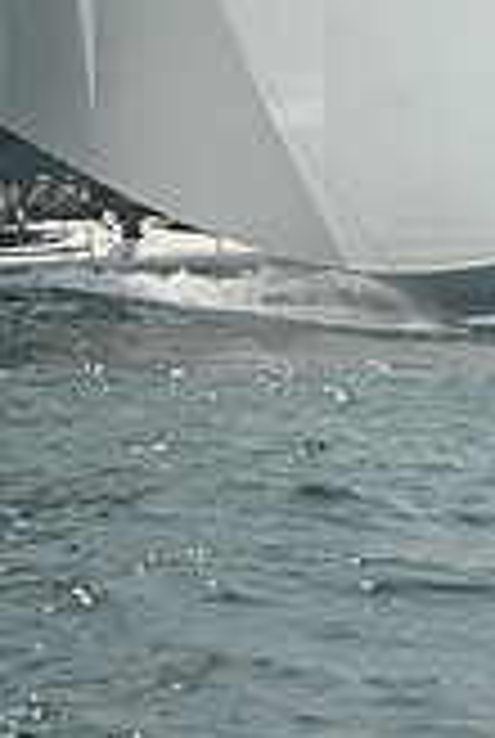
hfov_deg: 5.6
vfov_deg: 8.1
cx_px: 331
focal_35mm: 247
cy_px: -495
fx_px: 5073
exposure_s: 1/1250
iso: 320
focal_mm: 70
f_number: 10
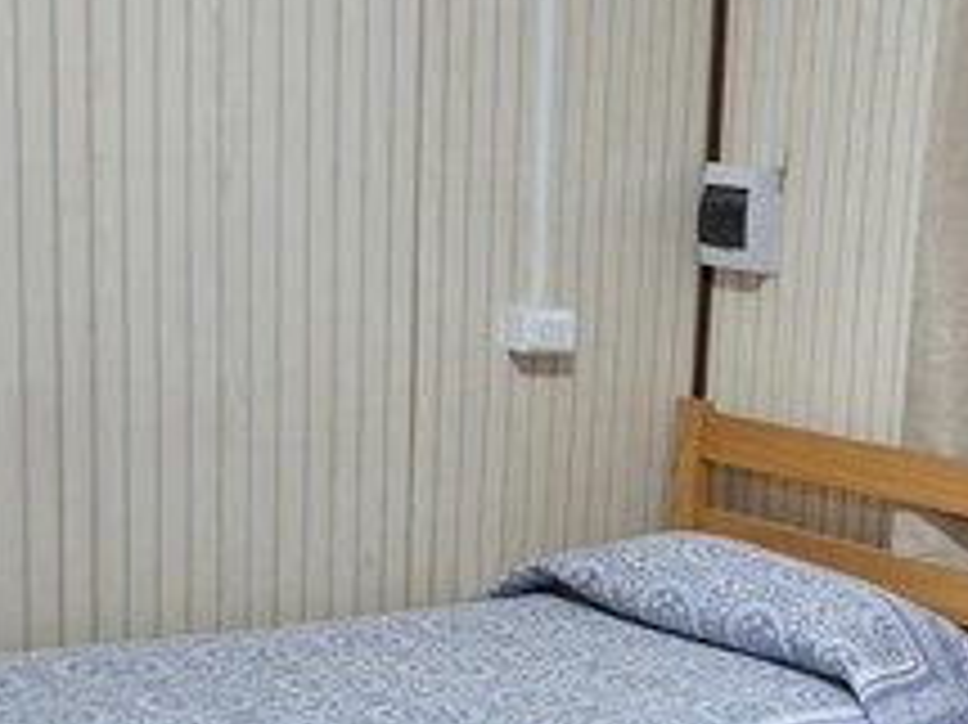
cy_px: 706
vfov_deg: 29.1
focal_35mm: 47
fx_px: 1314
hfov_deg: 36.5
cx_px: 963
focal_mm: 5.54
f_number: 1.8
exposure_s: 1/33
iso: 400
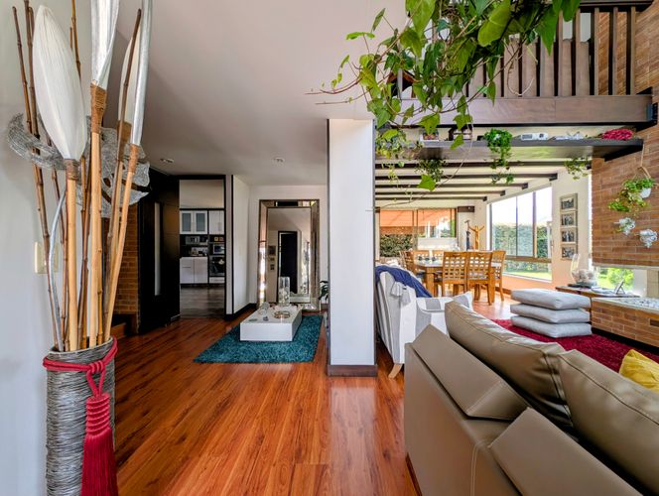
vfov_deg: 94.6
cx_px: 330
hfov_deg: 110.5
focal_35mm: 12
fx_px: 229
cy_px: 248
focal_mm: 2.23
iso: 37
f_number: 1.95
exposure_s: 1/143
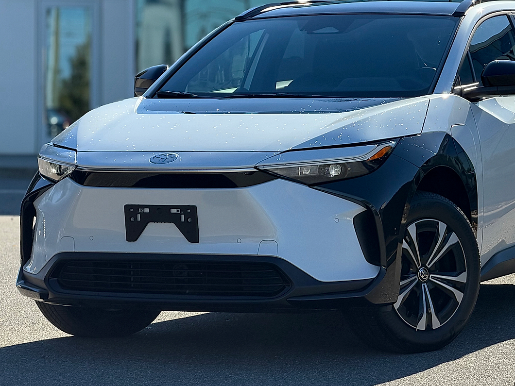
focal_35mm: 151
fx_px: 2247
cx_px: 323
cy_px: 172
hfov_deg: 13.1
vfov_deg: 9.8
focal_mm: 16.89
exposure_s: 1/638
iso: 50
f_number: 2.8
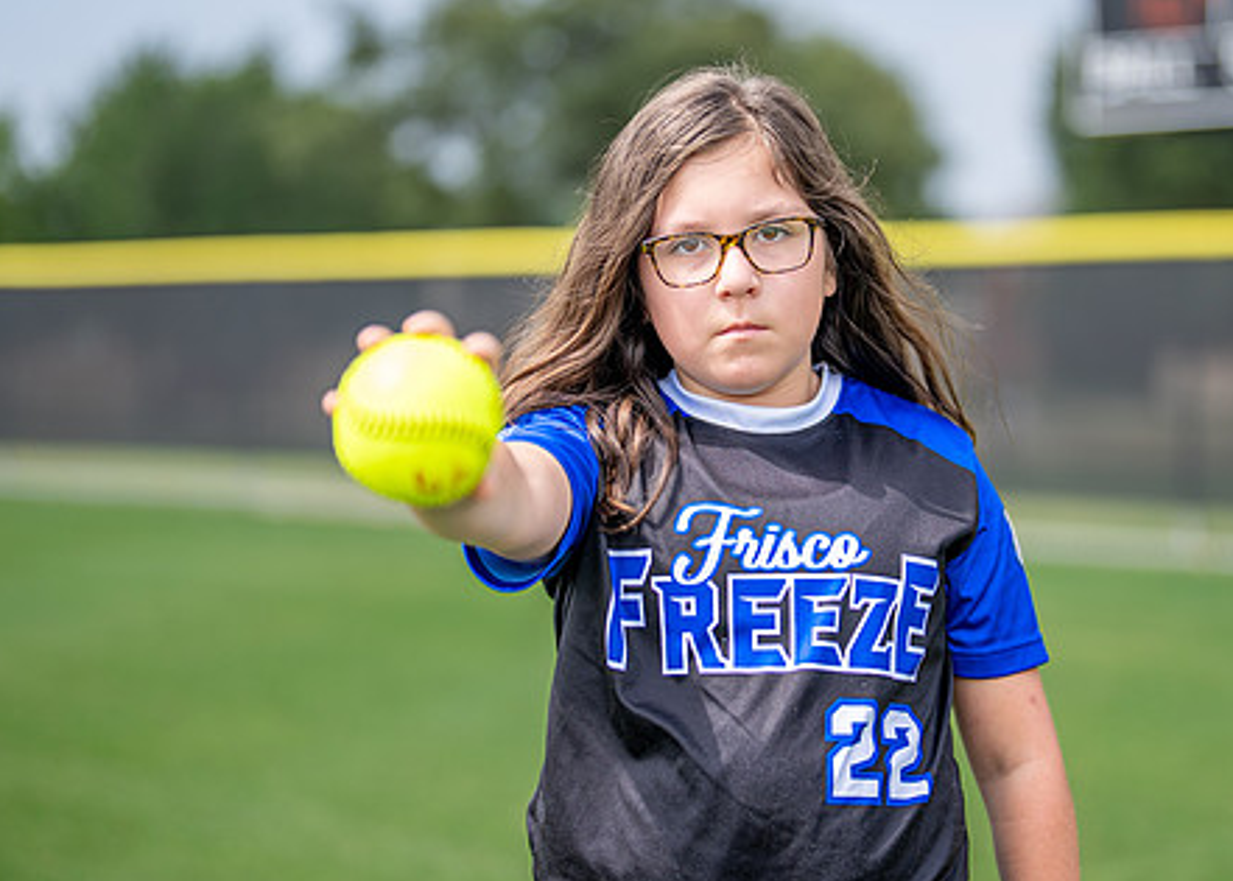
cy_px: 419
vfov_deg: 17.9
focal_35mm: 80
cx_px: 774
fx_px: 2801
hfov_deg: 24.7
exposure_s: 1/5000
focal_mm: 50
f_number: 1.2
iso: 100
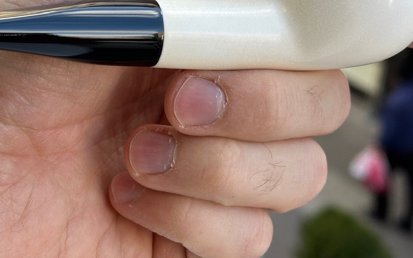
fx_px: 1035
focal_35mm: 92
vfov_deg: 14.0
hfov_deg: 22.5
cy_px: 11
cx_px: 149
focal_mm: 6.86
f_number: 1.78
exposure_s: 1/395
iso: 64
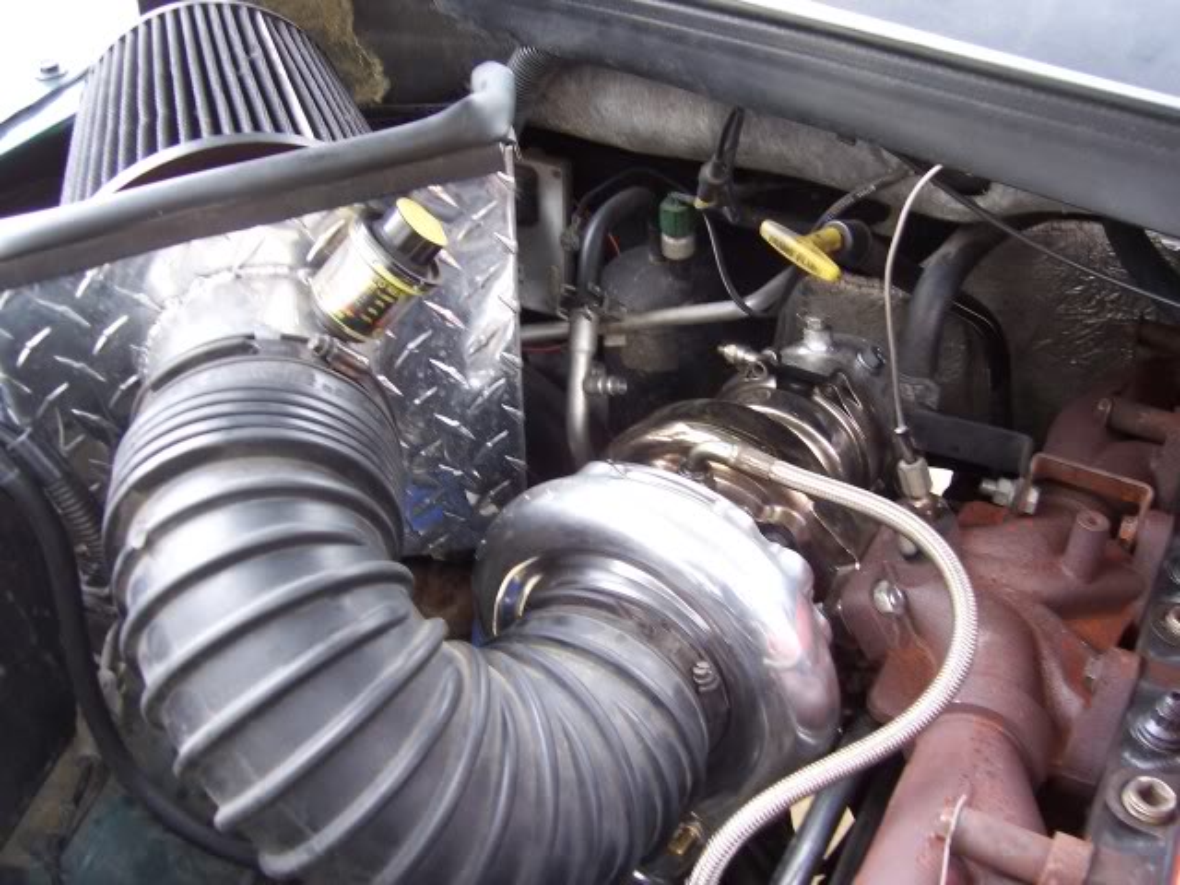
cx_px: 590
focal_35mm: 36
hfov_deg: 51.4
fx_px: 1227
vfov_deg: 39.7
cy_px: 442
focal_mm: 6
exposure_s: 1/30
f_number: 3
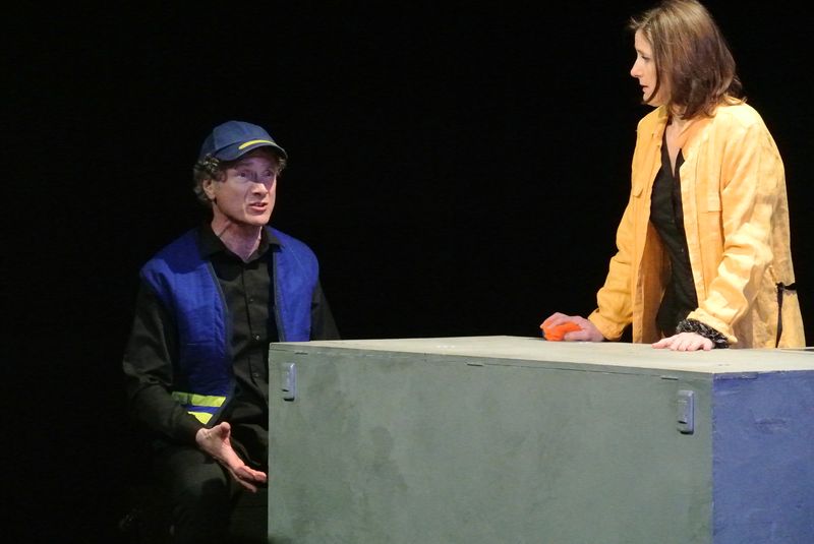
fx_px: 3757
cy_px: 272
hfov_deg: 12.4
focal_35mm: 166
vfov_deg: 8.3
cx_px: 407
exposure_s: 1/100
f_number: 4.5
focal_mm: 61.6
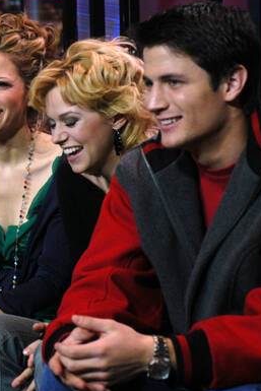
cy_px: 211
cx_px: -37
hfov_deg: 9.3
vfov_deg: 14.1
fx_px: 1586
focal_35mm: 146
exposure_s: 1/125
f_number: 4
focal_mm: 50
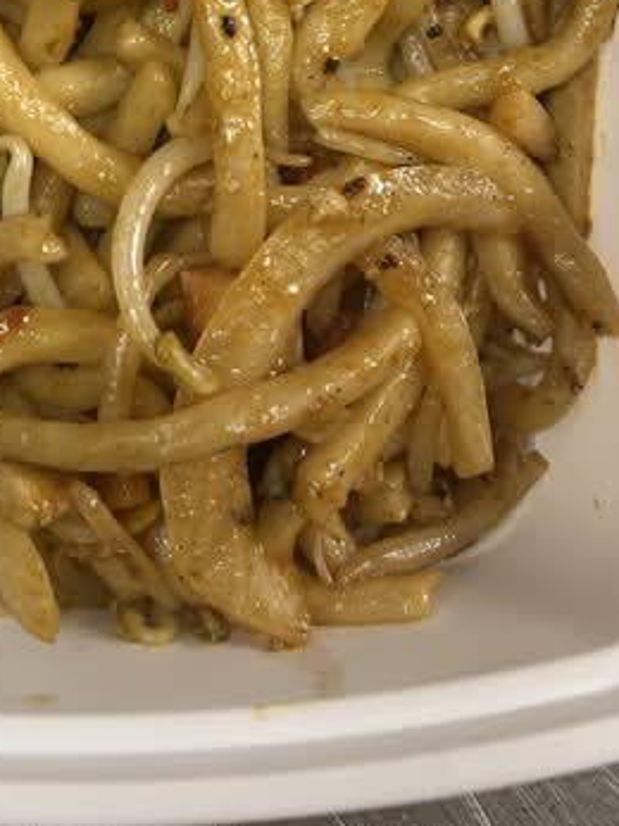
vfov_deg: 32.2
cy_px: 1
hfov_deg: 26.2
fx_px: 1312
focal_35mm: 55
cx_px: 143
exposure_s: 1/60
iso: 125
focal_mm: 5.7
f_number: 1.5
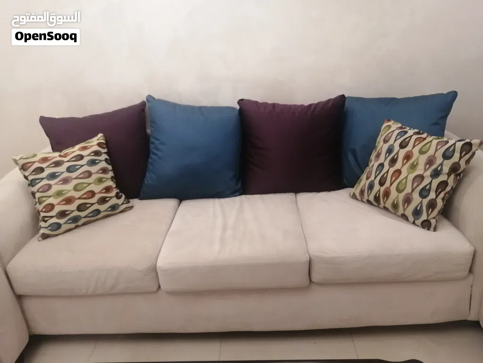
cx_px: 242
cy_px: 182
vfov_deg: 51.4
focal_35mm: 27
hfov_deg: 65.3
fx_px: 377
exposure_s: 1/33.3
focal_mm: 3.62
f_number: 1.8
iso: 200
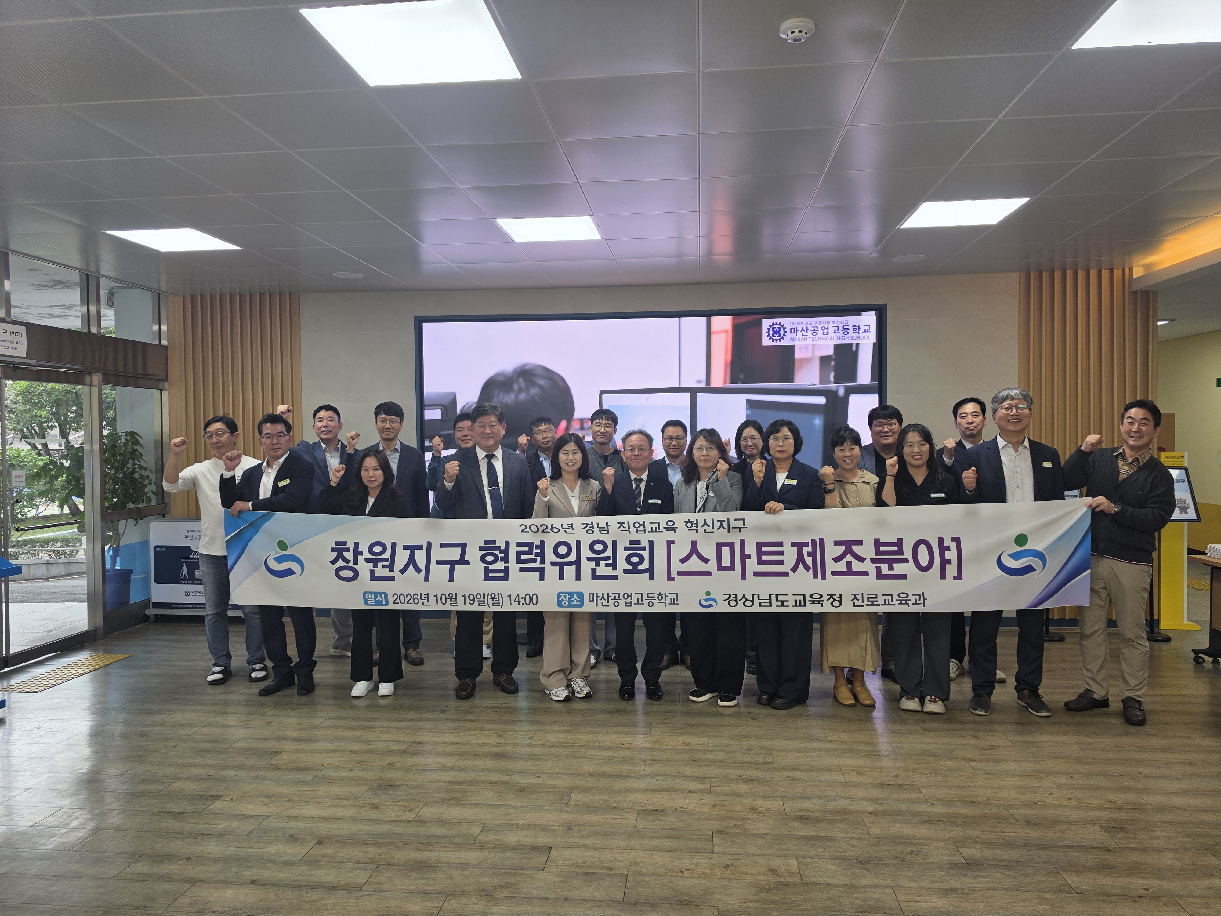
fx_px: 811
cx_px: 610
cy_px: 458
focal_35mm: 23
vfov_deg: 58.9
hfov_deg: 73.9
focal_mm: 6.5
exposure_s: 1/180
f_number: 1.4
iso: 25
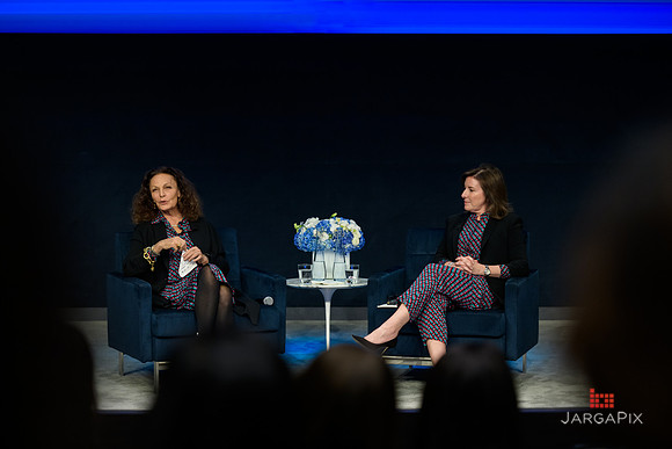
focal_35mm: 110
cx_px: 336
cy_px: 224
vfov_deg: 12.5
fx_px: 2054
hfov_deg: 18.6
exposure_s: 1/200
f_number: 3.2
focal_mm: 110
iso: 1000
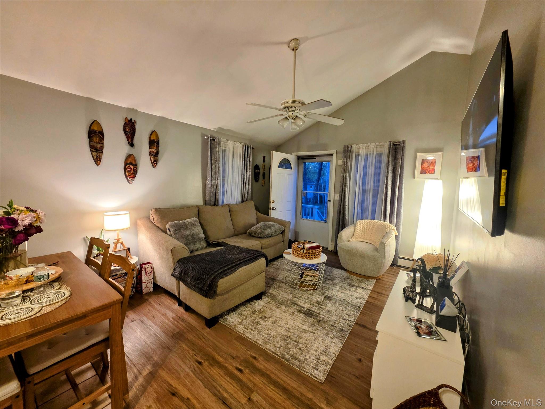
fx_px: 205
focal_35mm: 13
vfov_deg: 89.9
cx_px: 272
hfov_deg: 106.2
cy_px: 204
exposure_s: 1/60
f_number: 1.9
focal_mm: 2.2
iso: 400
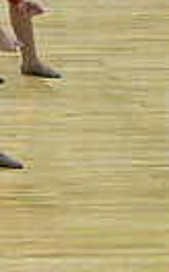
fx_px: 3494
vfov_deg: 4.5
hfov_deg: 2.7
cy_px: -5
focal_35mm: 472
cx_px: -425
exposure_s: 1/500
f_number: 4
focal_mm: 70
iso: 5000
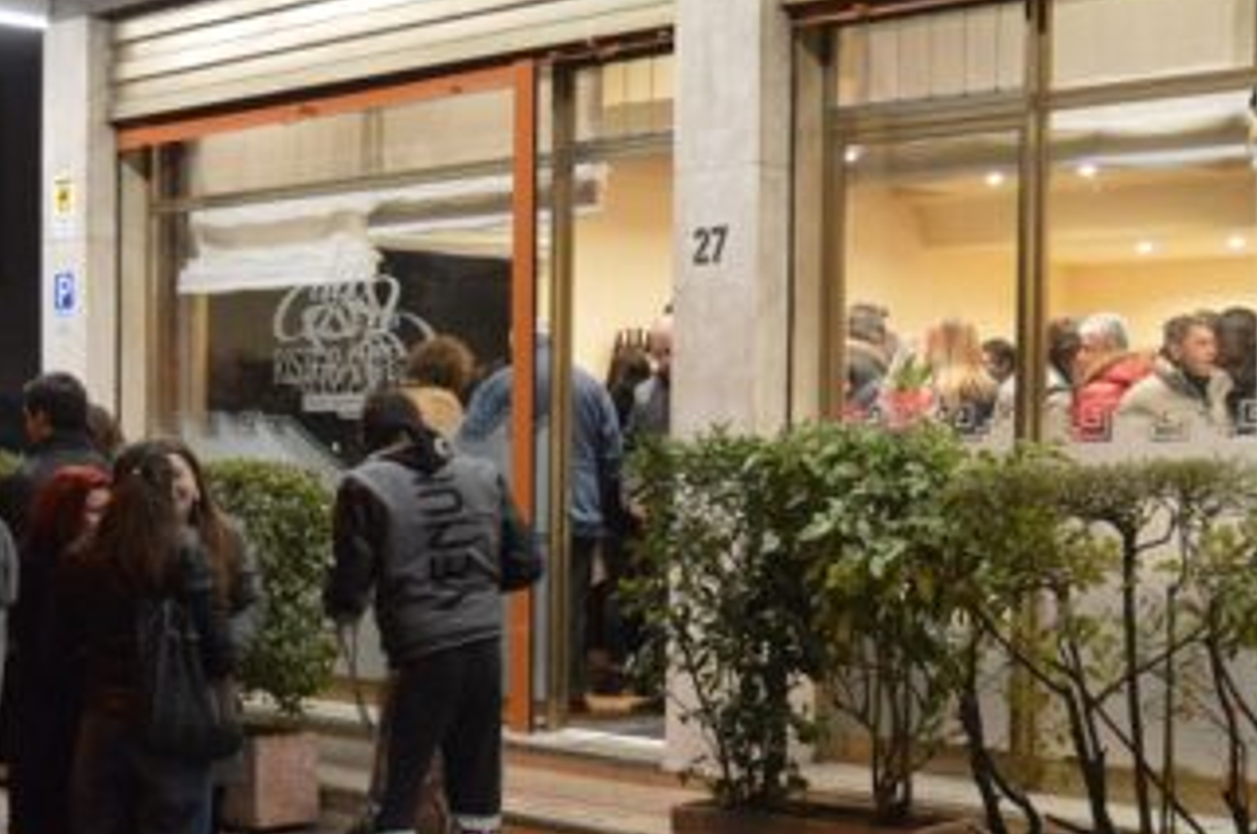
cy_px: 595
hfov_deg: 31.0
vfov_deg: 20.7
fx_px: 2266
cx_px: 603
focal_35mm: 65
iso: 3200
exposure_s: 1/60
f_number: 3.5
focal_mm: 20
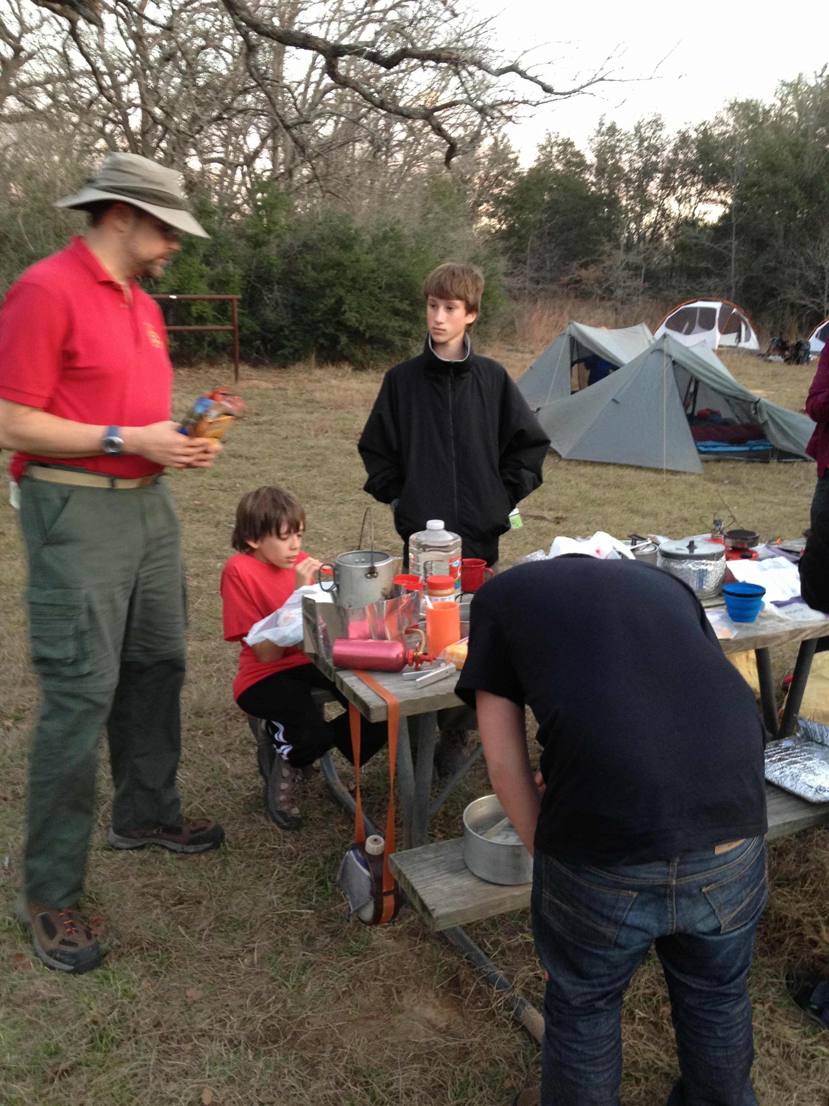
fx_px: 1118
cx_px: 414
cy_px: 553
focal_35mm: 35
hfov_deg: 40.7
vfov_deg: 52.6
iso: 100
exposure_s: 1/20
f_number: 2.4
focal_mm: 4.28
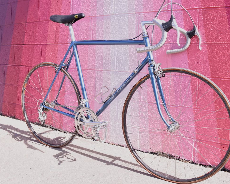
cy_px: 90
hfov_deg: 47.9
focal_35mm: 38
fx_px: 259
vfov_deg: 39.1
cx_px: 120
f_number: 9
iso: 400
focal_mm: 22
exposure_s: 1/320
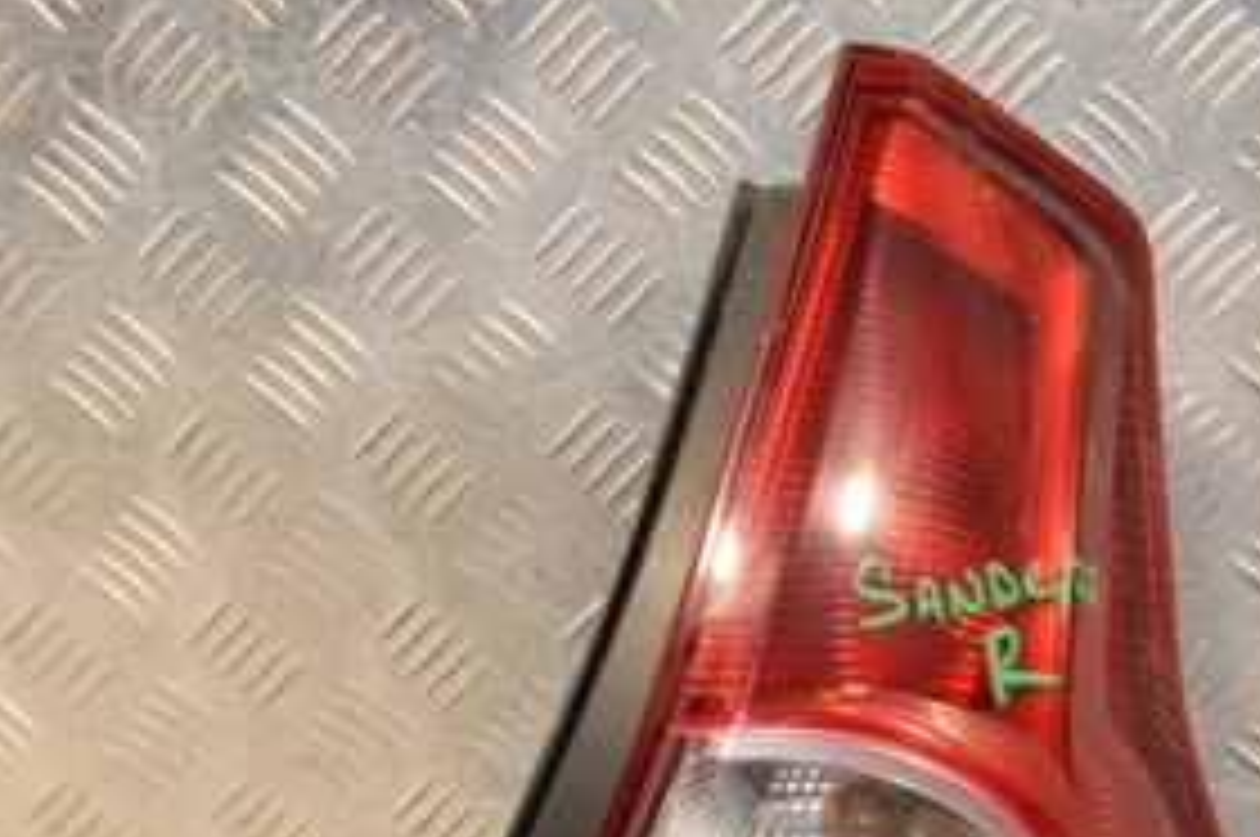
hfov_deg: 19.8
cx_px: 824
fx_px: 3601
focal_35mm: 103
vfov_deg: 13.1
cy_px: 770
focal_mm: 30
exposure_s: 1/200
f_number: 6.3
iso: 800
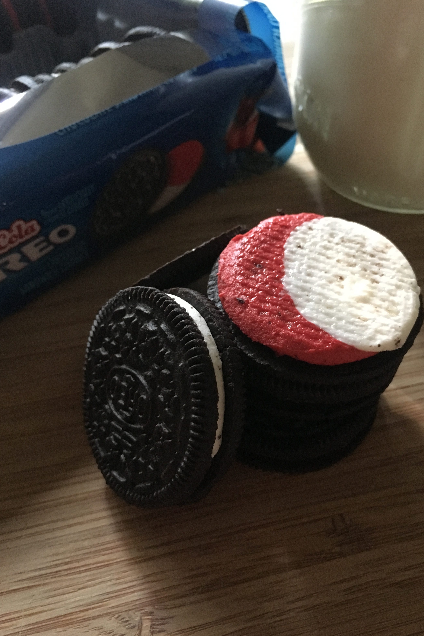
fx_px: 548
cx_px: 228
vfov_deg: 60.3
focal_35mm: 31
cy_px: 326
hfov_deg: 42.3
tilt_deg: -46.8
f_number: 2.2
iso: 250
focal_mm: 4.15
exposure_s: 1/15
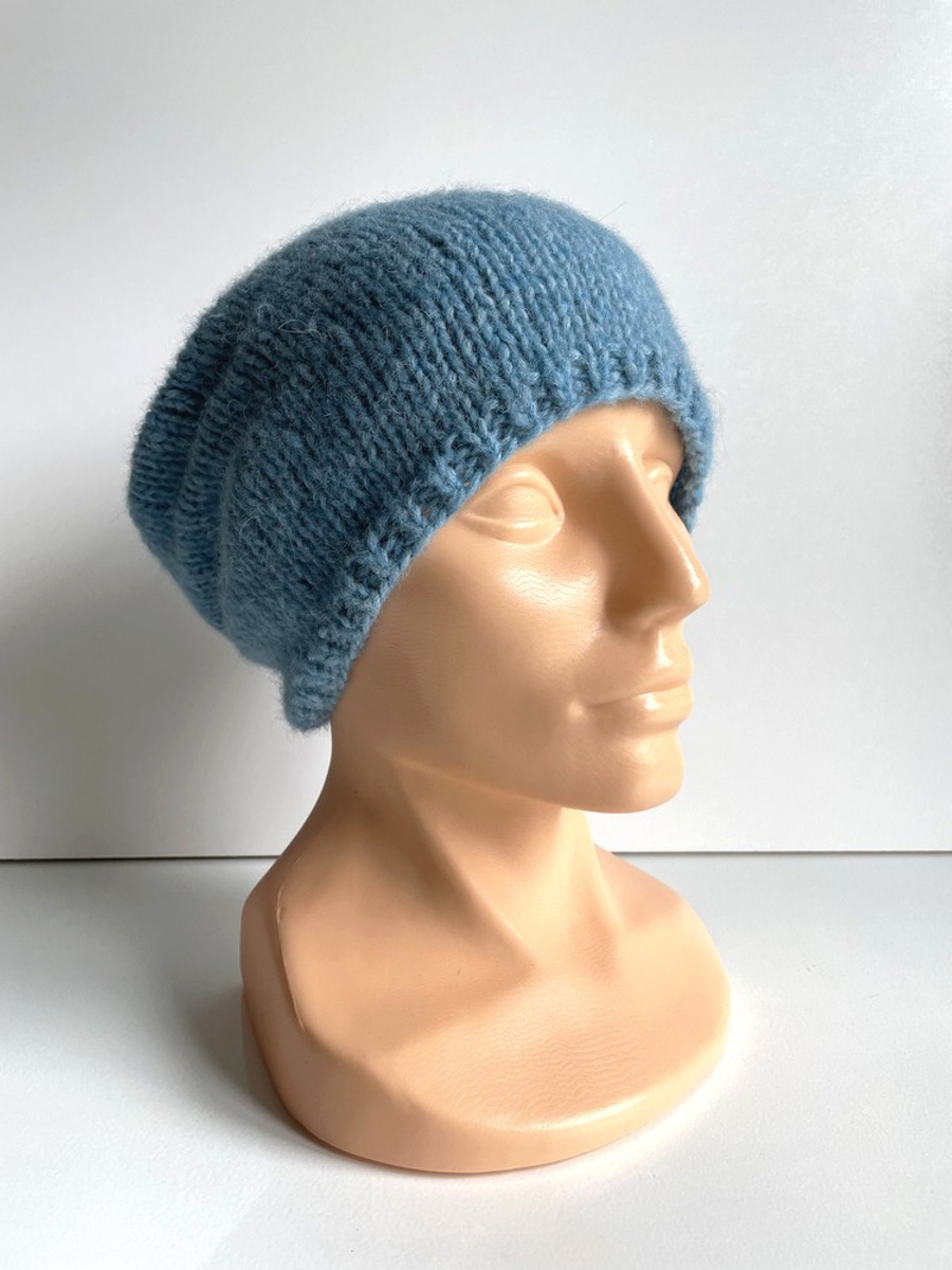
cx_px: 476
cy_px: 635
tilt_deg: -7.0
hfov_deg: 53.1
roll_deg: -0.2
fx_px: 953
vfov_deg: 67.3
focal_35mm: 26
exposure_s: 1/121
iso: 80
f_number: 1.6
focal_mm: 4.2
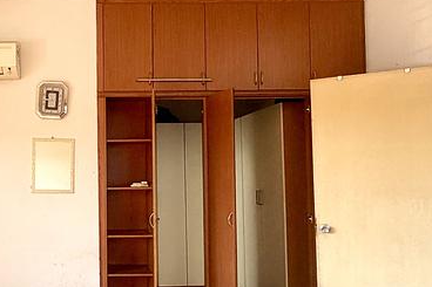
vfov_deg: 35.0
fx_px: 456
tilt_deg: +2.0
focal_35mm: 38
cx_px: 87
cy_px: 160
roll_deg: +0.8
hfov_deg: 47.9
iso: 200
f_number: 2.2
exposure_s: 1/121
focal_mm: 2.22
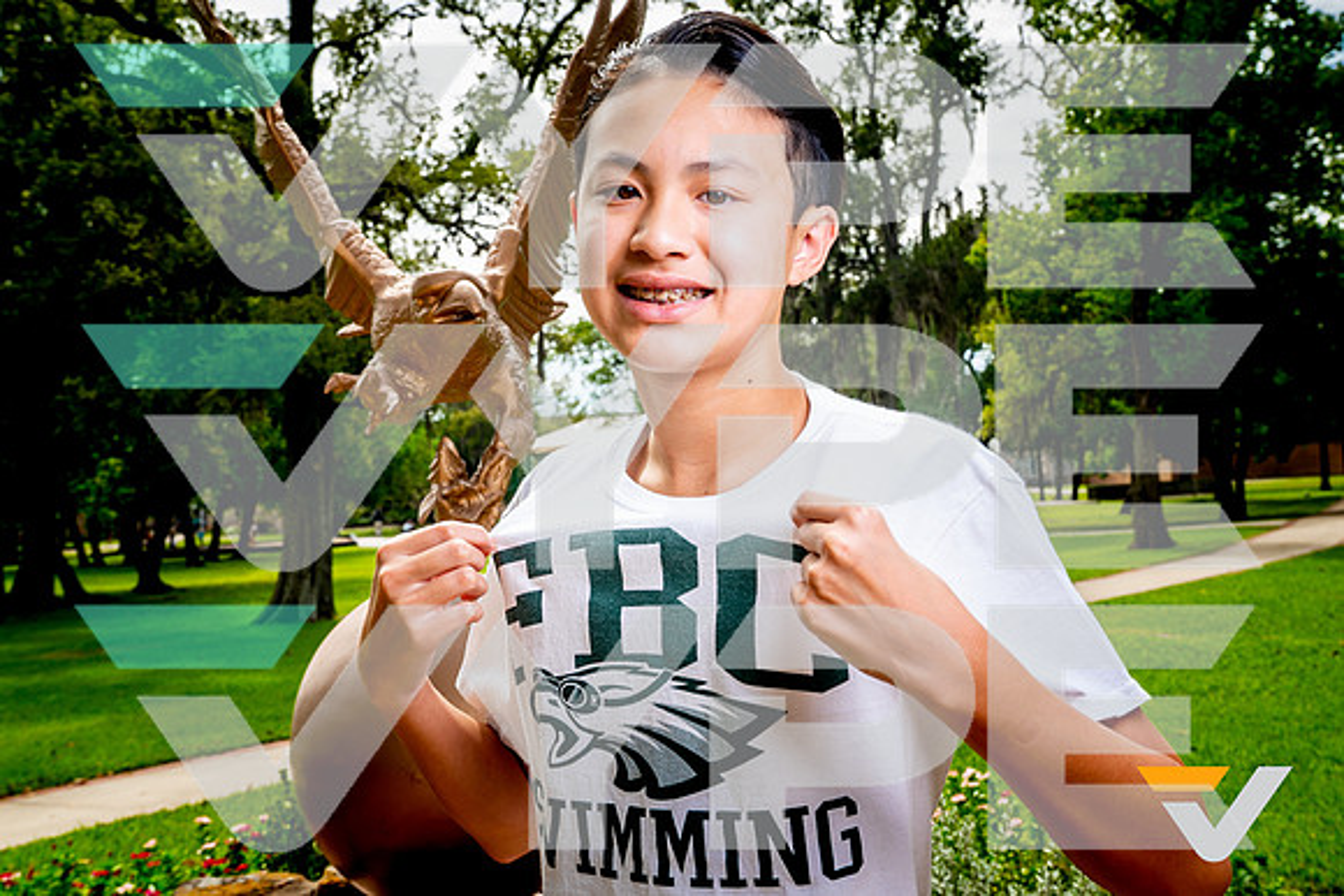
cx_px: 650
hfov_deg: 45.0
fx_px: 1623
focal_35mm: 43
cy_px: 446
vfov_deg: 30.9
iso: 100
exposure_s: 1/125
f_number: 8
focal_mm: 38
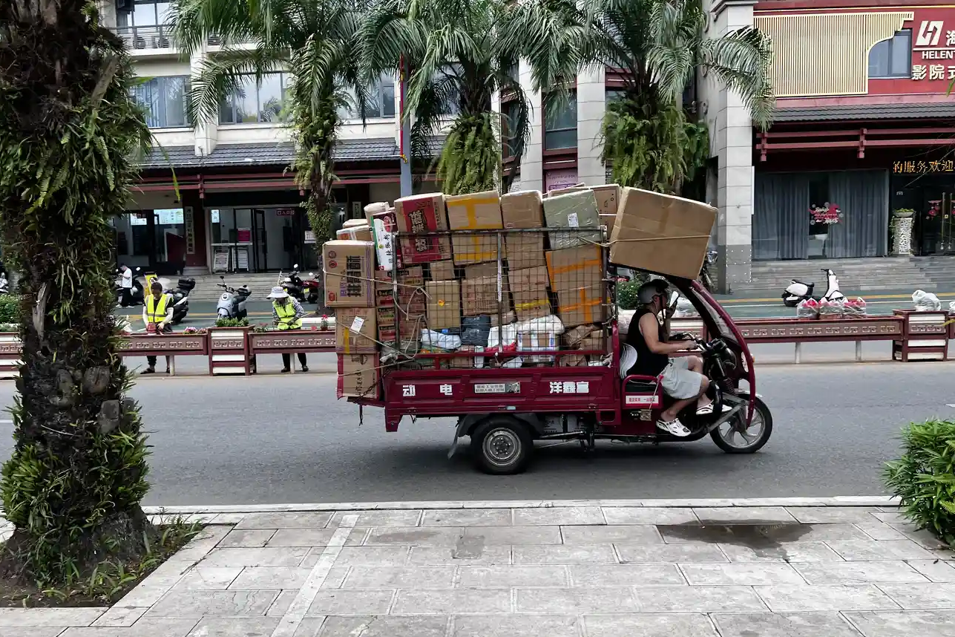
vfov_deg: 46.4
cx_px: 464
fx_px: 743
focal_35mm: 28
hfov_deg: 65.5
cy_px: 324
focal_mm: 5.7
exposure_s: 1/544
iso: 50
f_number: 1.5
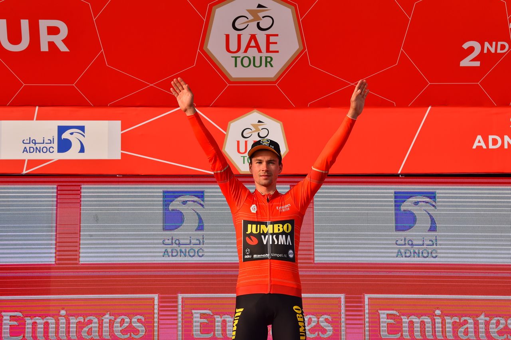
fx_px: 1561
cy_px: 170
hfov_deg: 18.6
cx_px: 256
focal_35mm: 110
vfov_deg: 12.4
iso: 400
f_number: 7.1
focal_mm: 110
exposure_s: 1/1600
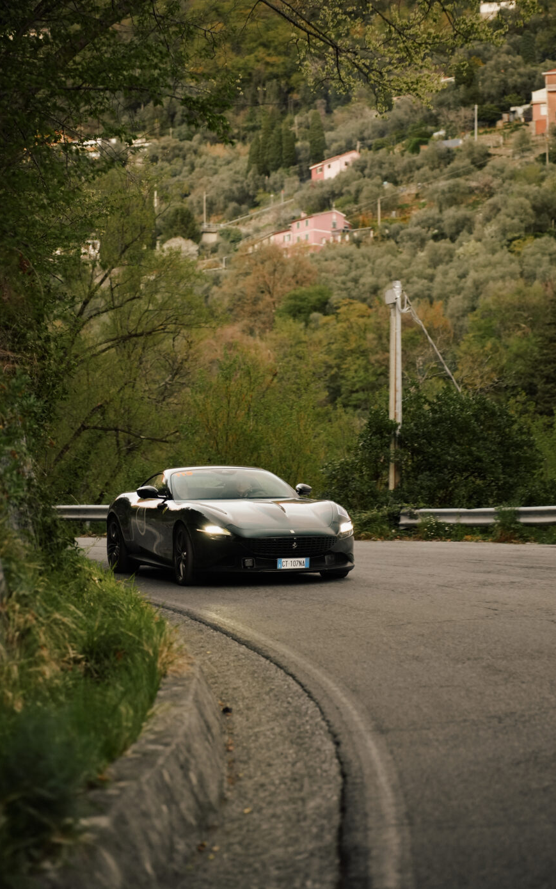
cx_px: 290
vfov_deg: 26.8
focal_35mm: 77
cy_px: 443
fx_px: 1866
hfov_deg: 16.9
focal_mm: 75
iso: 2500
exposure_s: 1/250
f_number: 2.8
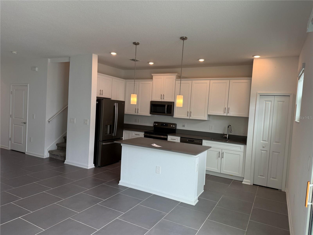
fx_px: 217
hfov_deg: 71.6
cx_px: 156
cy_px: 118
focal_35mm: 24
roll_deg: -3.6
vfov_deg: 56.8
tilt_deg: -1.7
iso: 100
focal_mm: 6.76
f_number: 1.78
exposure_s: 1/263
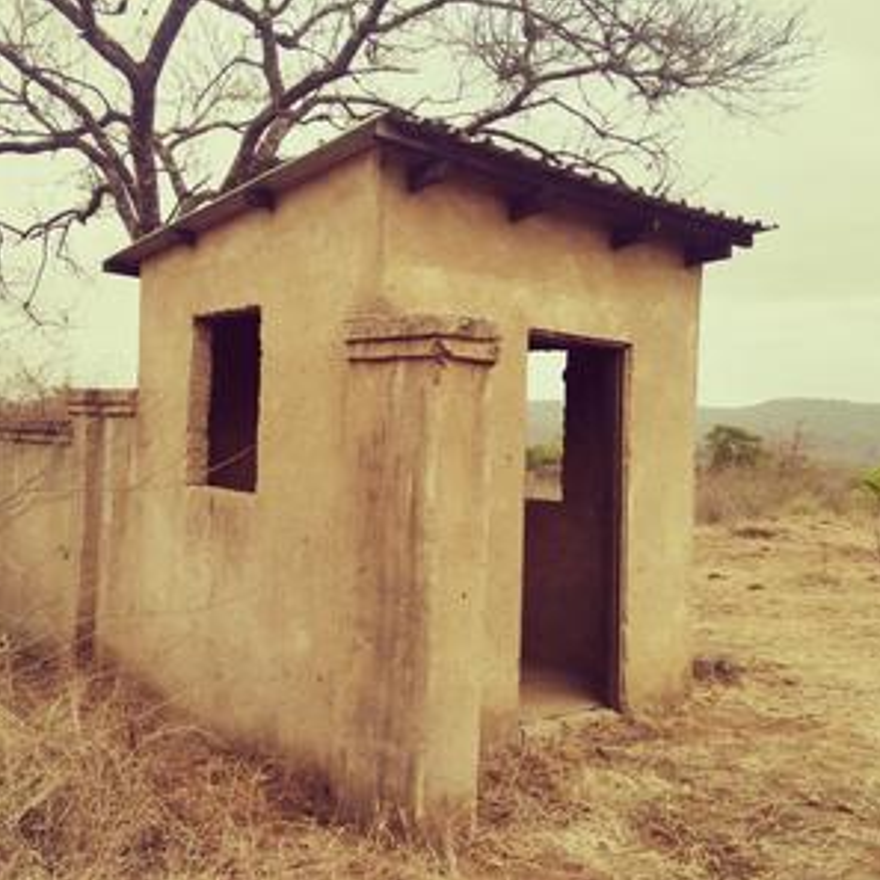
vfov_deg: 52.5
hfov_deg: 52.2
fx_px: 892
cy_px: 439
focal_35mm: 31
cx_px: 353
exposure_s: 1/1134
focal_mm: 4.95
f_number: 1.9
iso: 100
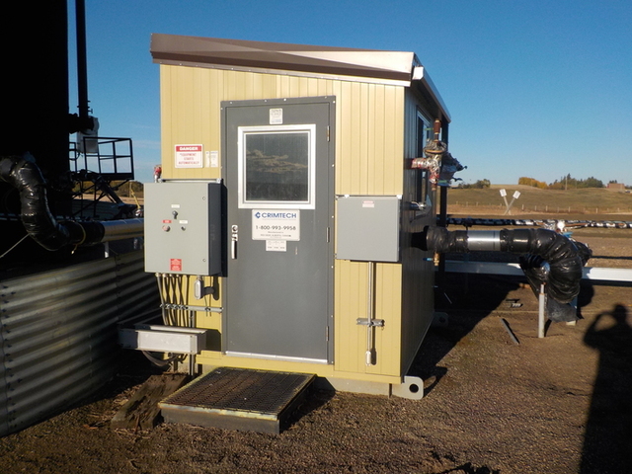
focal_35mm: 30
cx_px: 316
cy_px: 237
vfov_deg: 46.8
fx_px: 548
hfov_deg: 60.0
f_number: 6.6
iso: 125
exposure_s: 1/500
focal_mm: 4.1
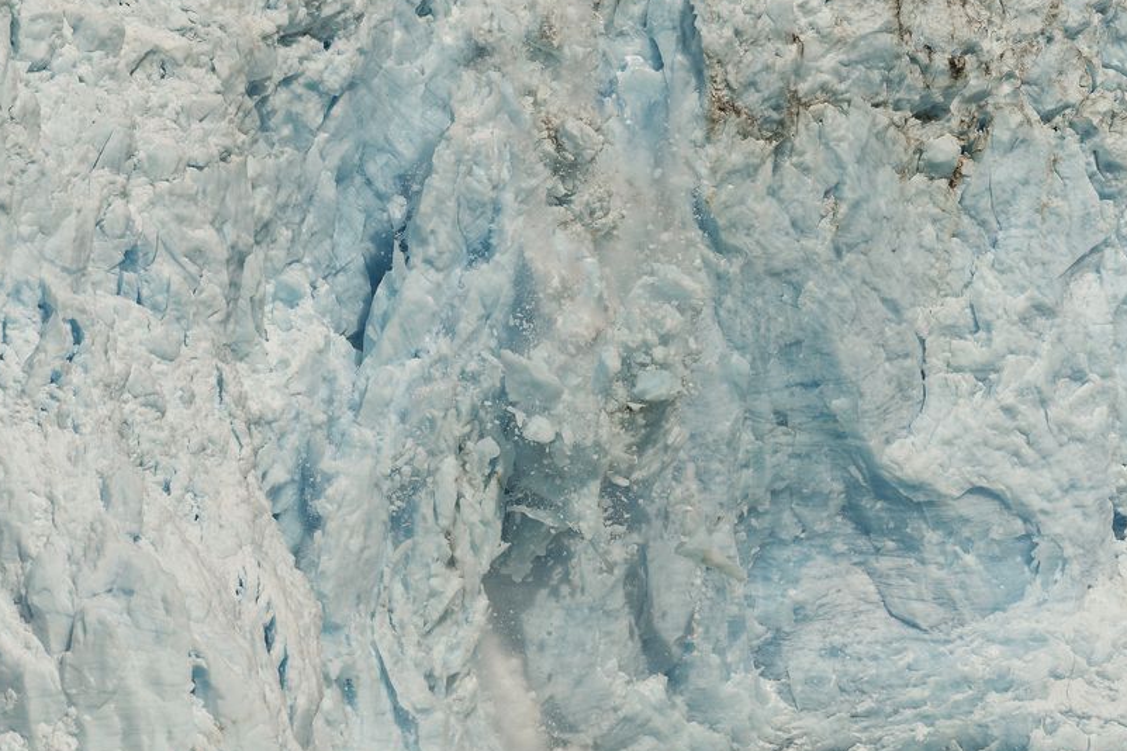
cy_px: 387
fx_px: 7325
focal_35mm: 234
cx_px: 435
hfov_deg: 8.8
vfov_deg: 5.9
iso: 100
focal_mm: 150
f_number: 5
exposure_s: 1/1250
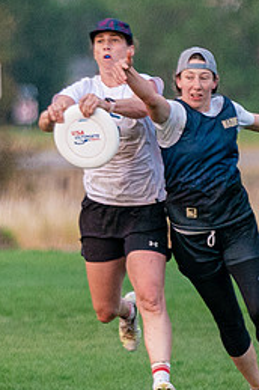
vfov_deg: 2.3
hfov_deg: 1.5
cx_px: 64
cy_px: 225
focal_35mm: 890
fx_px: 9630
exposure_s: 1/4000
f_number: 2.8
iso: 2500
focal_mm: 200
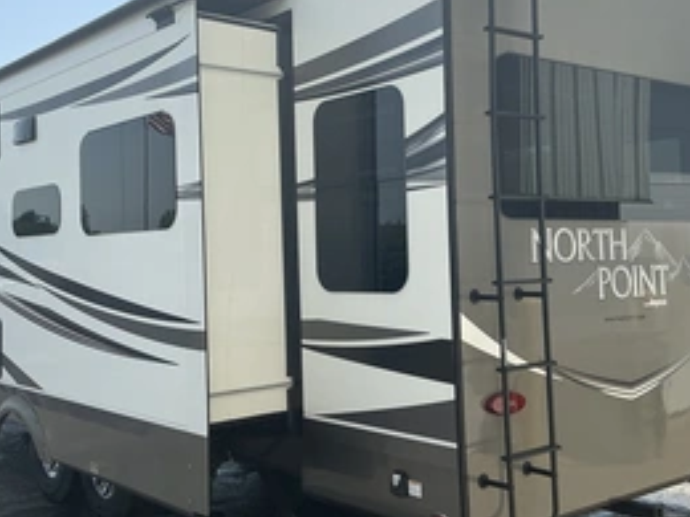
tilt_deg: +3.7
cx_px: 303
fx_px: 857
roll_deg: +2.0
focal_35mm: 43
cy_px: 215
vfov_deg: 33.5
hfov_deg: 43.8
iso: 25
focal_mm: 3
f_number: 1.8
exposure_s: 1/1675
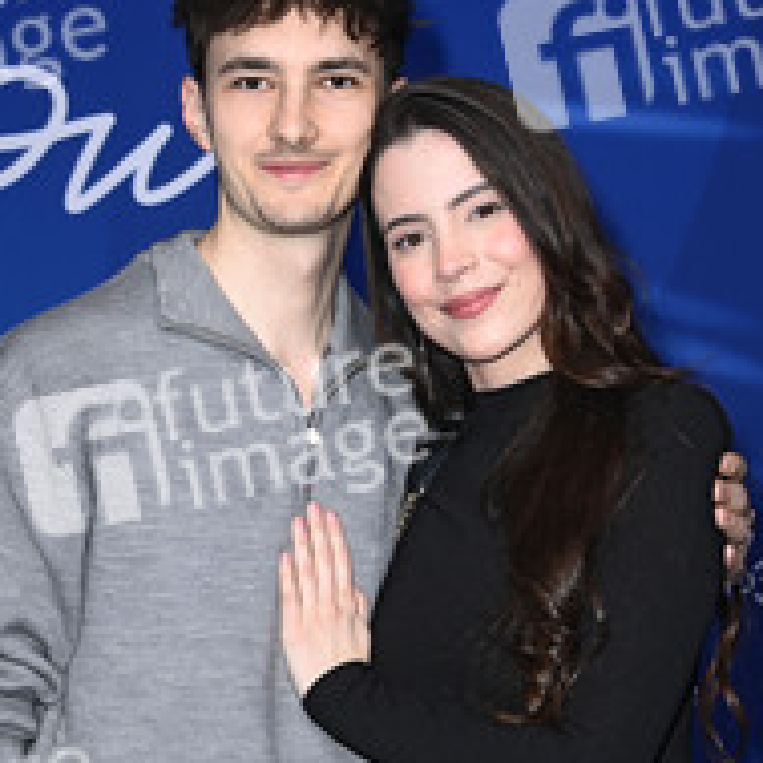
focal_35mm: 122
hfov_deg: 14.3
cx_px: 339
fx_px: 3042
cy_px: 642
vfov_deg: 14.2
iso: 640
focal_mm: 68
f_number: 6.3
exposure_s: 1/250
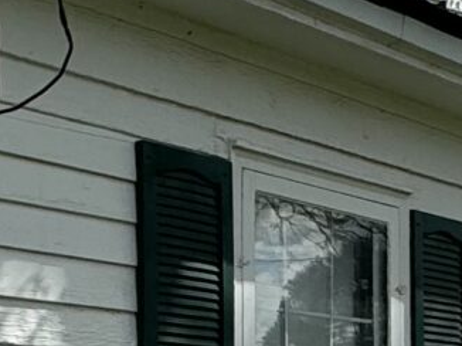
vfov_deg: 13.1
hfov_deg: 17.9
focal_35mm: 110
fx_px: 1467
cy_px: 414
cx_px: 224
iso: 50
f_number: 2.2
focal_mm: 2.22
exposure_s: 1/2494
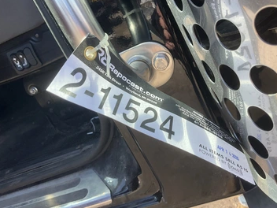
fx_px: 264
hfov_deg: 55.3
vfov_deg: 42.9
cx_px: 149
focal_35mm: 33
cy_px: 102
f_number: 1.8
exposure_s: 1/312
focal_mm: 3
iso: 25
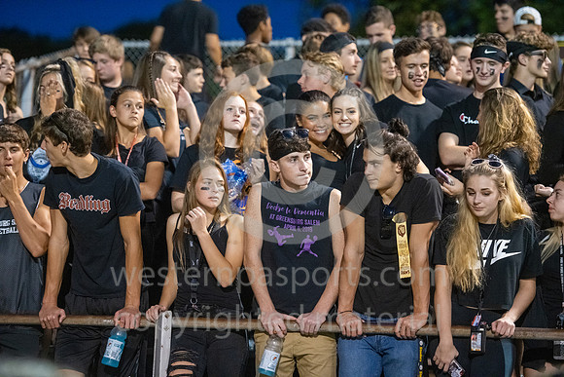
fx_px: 1912
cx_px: 282
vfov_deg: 11.2
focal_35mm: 122
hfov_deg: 16.8
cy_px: 188
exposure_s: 1/640
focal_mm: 122
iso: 6400
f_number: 2.8
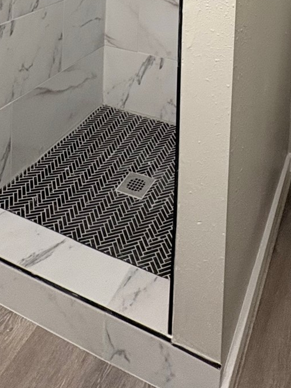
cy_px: -100
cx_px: 192
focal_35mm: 40
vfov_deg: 34.8
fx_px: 448
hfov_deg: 35.6
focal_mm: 2.22
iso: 250
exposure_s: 1/60
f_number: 2.2
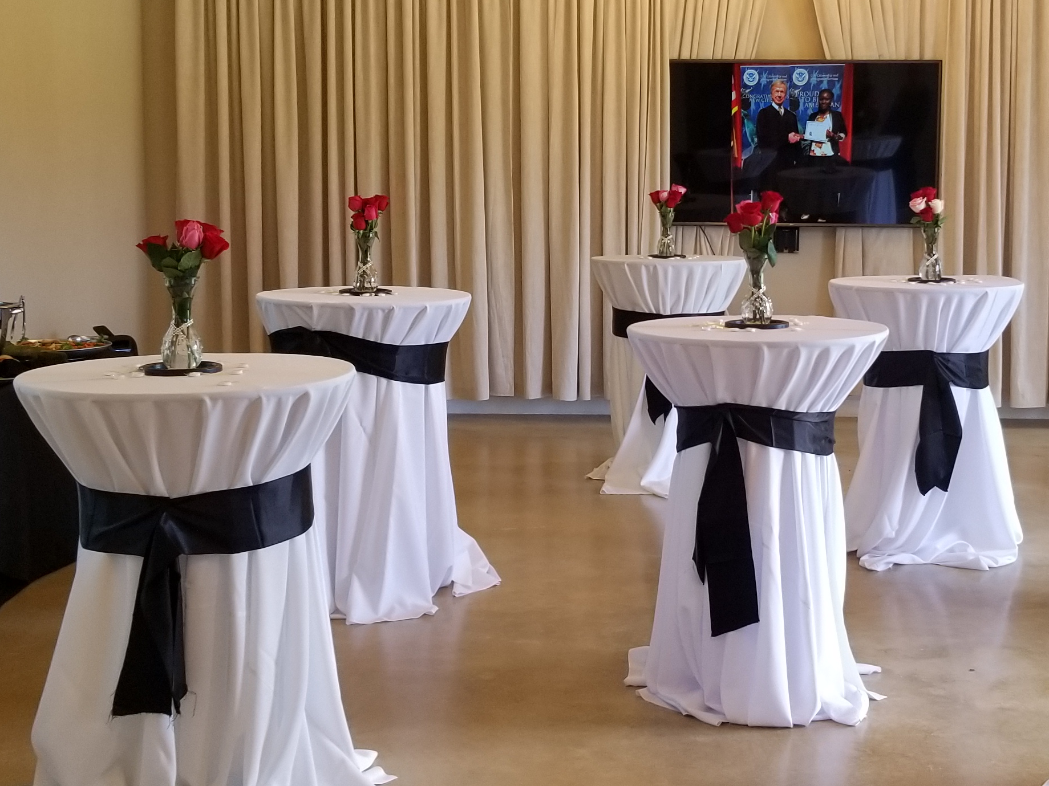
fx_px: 1727
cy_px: 311
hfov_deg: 33.7
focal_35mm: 57
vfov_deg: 25.6
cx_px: 600
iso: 64
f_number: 1.7
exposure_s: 1/60
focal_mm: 4.3
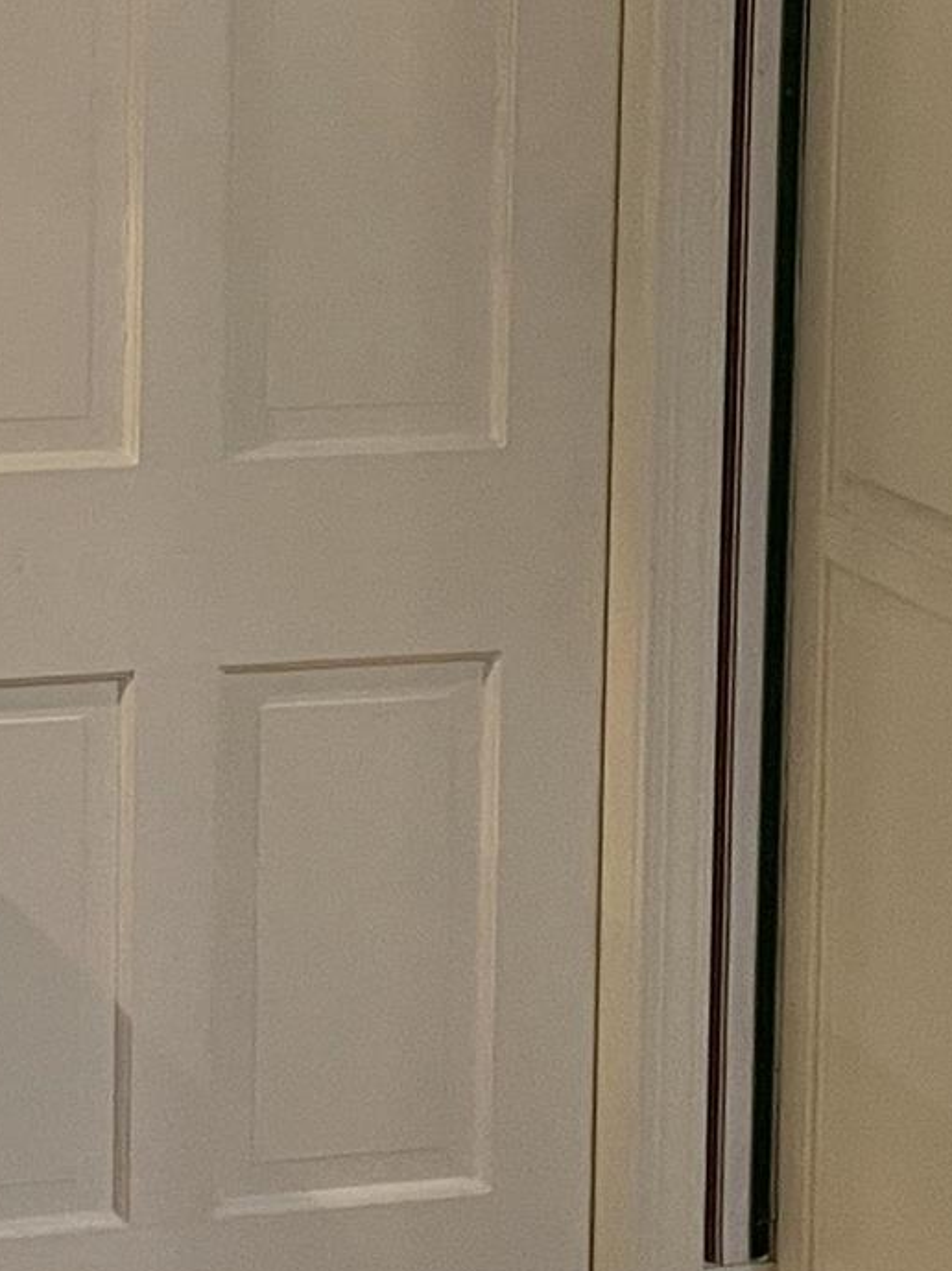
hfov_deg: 12.6
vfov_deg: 16.7
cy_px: 116
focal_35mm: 116
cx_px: 63
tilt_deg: -7.2
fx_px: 4258
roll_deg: -0.8
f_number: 1.6
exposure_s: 1/60
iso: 200
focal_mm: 4.2
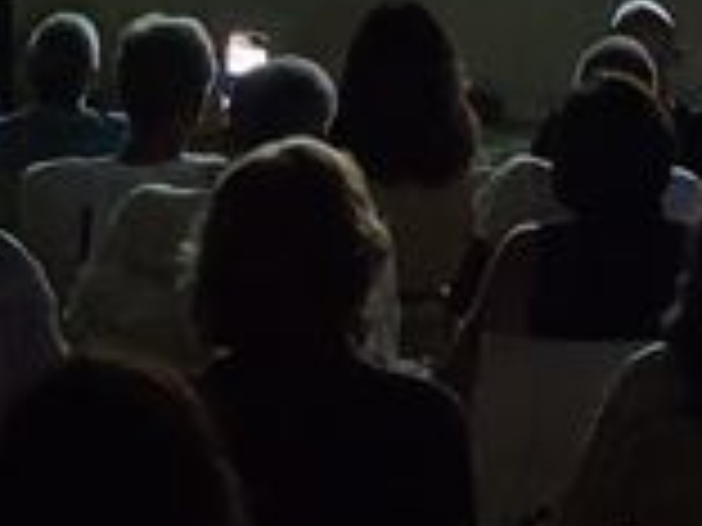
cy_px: -344
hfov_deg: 11.2
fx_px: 3508
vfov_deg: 8.3
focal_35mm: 173
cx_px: 828
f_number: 1.9
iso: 10000
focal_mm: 6.12
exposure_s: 1/20
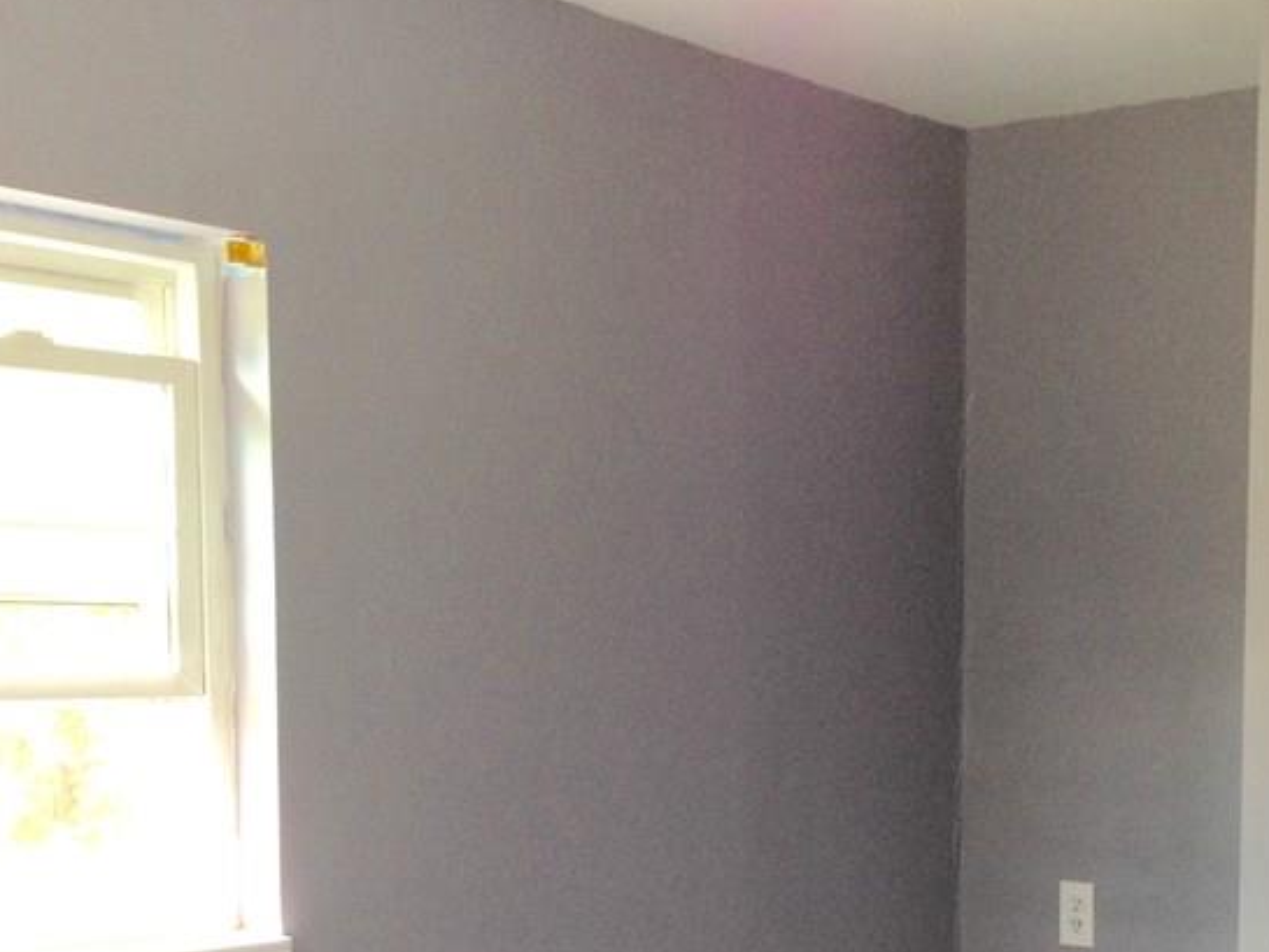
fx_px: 2273
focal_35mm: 62
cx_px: 929
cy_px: 803
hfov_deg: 30.7
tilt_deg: -5.3
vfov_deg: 23.2
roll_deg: -0.5
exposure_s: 1/20
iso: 125
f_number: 2.4
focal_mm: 4.12
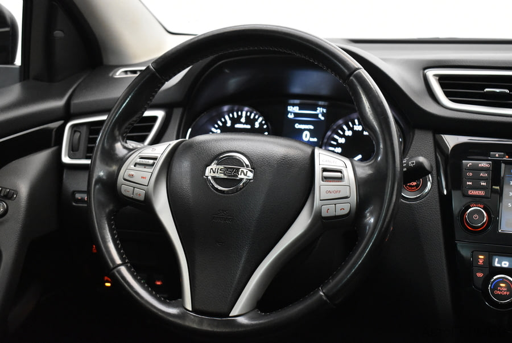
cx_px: 256
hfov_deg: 38.8
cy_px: 172
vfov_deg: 26.5
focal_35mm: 51
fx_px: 726
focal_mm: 34
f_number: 4.5
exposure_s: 1/50
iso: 4000
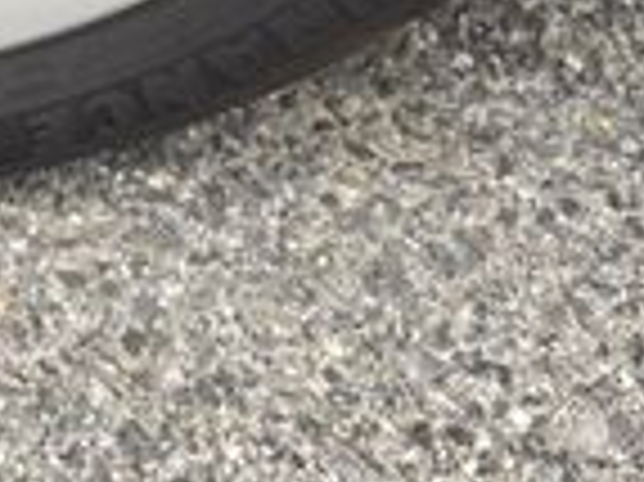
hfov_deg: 17.6
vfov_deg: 12.6
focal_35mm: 103
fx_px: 1915
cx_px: -248
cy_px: -482
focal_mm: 6.3
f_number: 1.7
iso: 64
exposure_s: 1/120
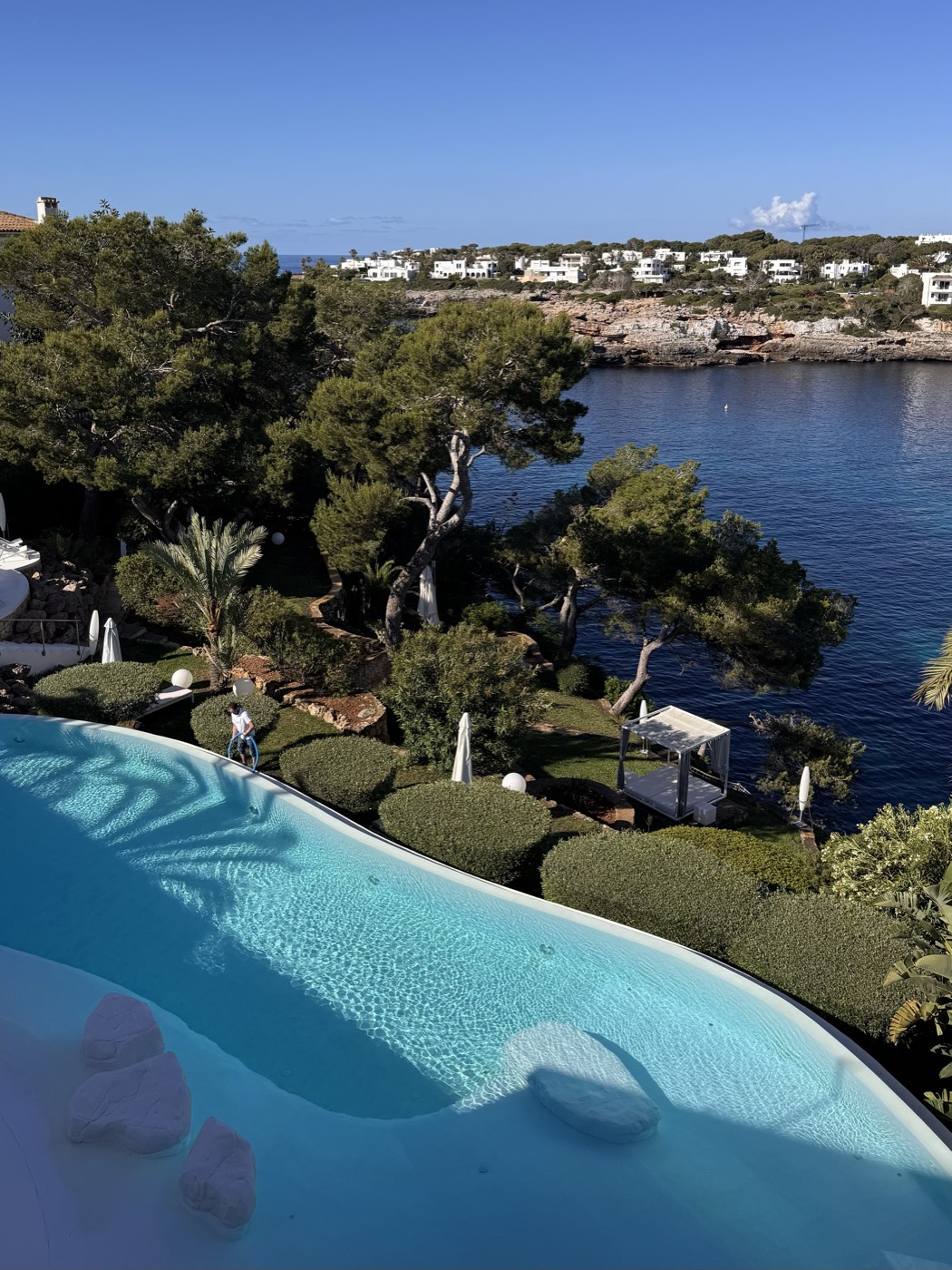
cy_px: 635
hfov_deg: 56.8
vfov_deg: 71.6
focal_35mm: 24
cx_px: 476
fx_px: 880
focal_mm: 6.76
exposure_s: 1/4950
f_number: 1.78
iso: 80
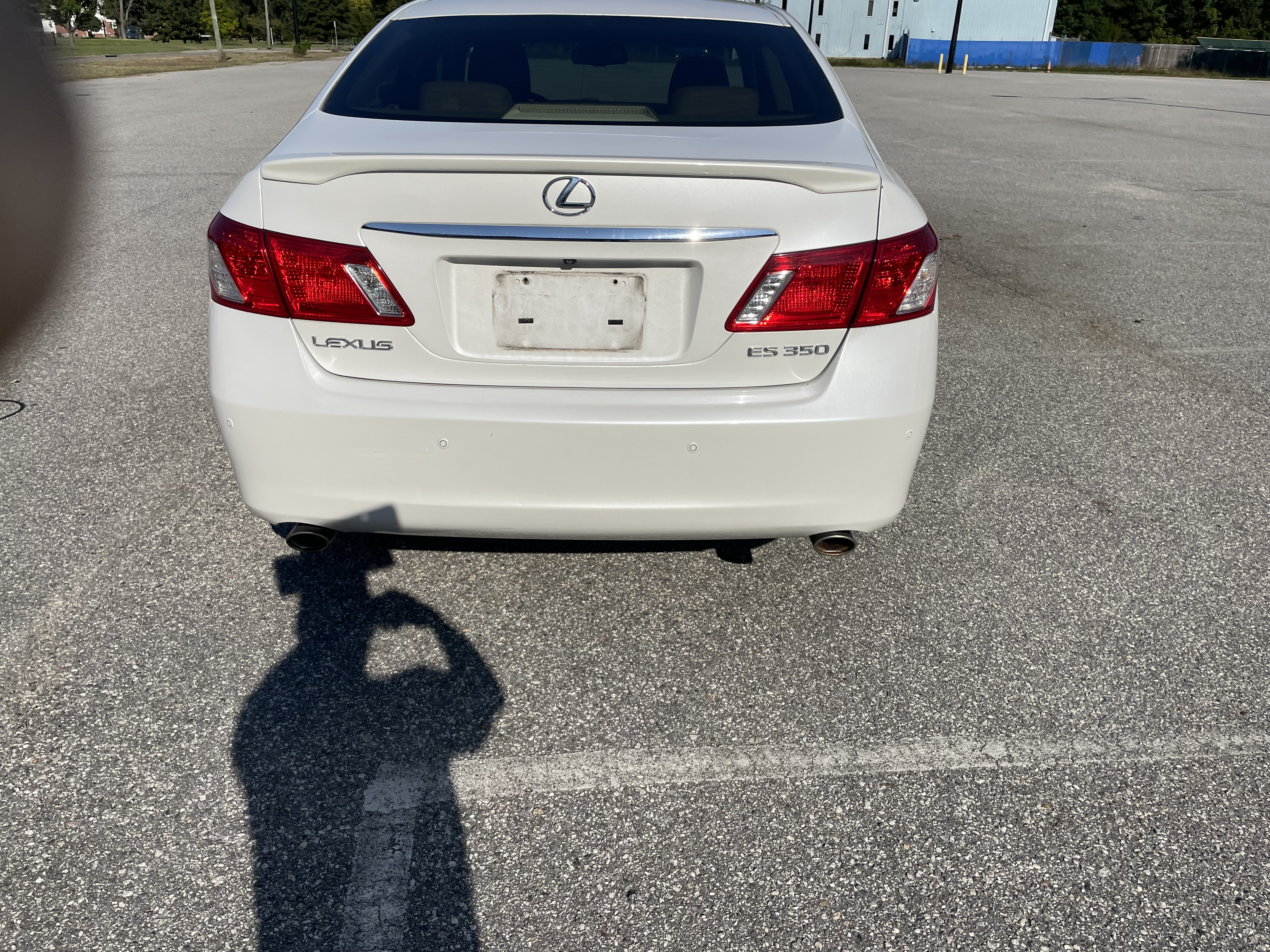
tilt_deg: -22.8
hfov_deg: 67.3
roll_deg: -2.1
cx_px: 635
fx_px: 954
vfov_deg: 53.1
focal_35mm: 26
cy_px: 476
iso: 32
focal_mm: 4.2
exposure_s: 1/10753
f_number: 1.6
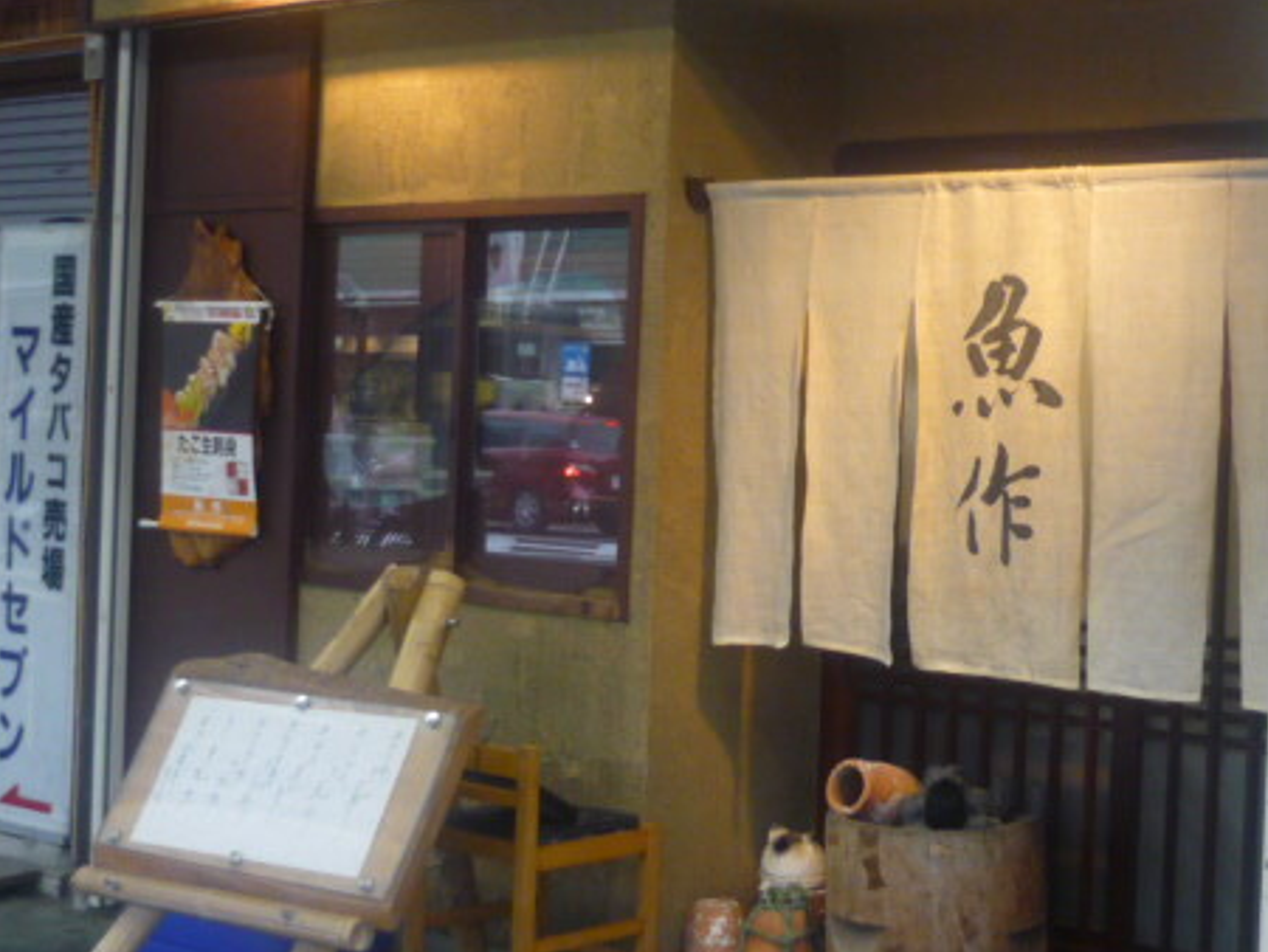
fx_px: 2346
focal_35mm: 64
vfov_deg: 22.9
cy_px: 417
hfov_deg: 30.2
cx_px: 761
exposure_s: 1/30
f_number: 2.8
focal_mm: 5.5
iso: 200
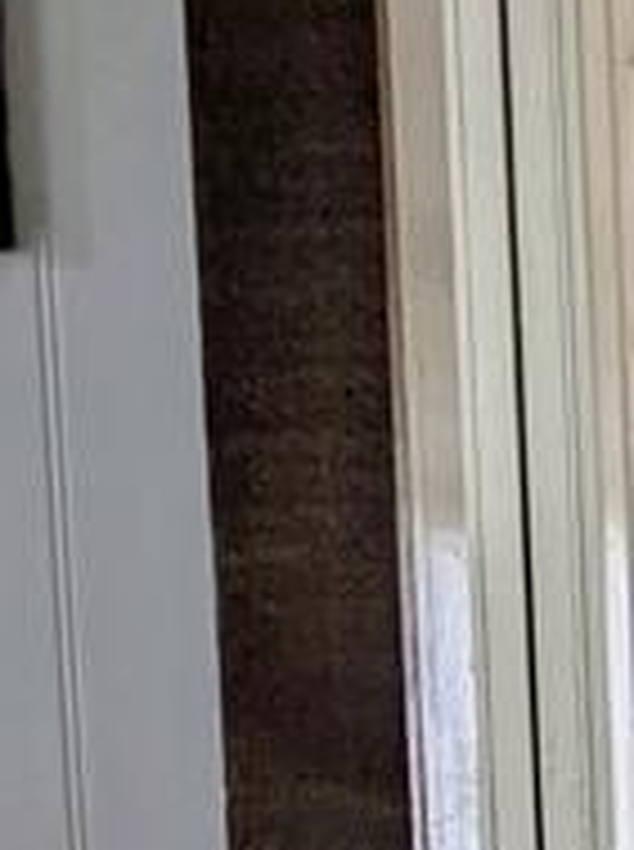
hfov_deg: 12.1
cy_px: 953
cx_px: 1210
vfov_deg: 17.3
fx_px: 2695
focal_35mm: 110
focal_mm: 4.38
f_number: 1.73
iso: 55
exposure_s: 1/202
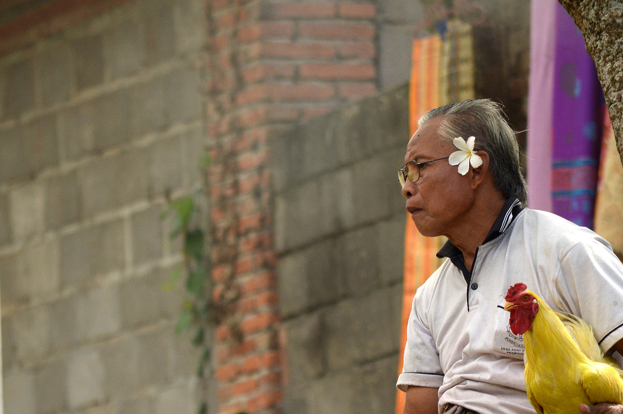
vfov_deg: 2.0
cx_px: 282
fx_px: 12002
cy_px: 289
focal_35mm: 694
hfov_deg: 3.0
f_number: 5.6
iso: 400
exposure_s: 1/800
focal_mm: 300
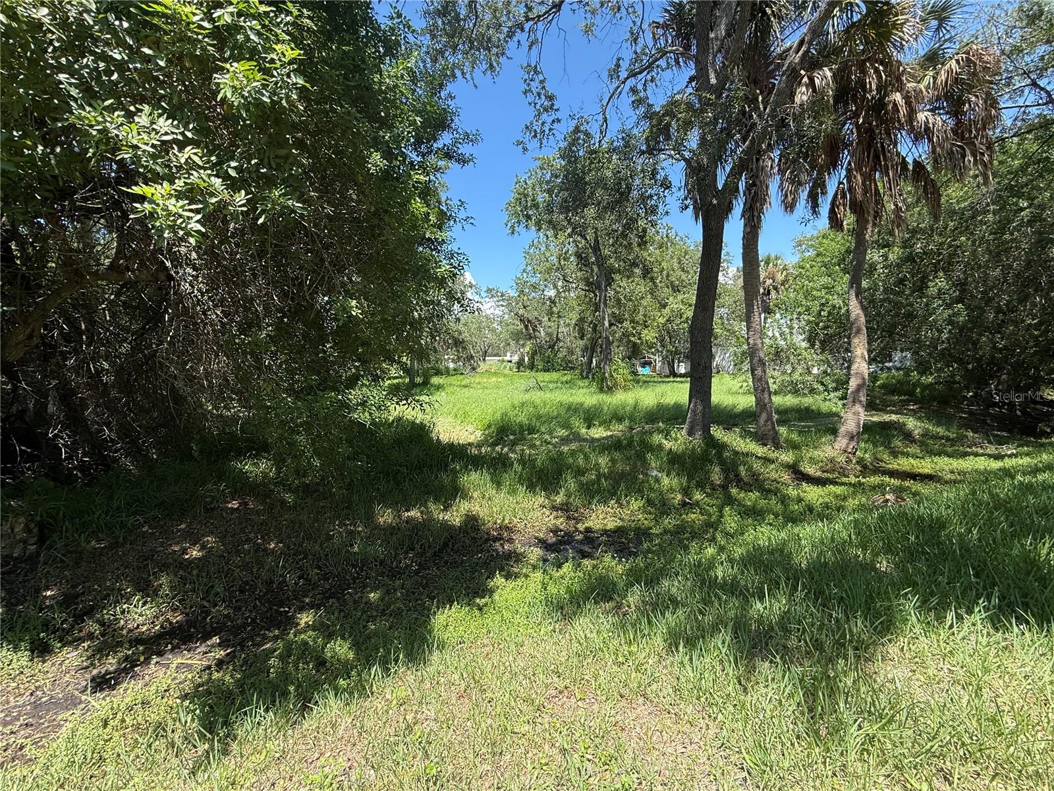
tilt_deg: -3.1
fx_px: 426
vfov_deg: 85.7
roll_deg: +0.9
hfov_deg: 102.1
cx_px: 527
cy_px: 396
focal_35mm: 14
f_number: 2.2
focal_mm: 2.22
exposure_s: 1/638
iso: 64
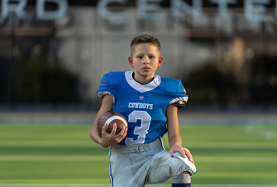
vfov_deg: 7.5
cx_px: 145
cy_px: 91
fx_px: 1425
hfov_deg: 11.1
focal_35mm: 184
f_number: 2.8
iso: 100
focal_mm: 174
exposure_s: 1/640
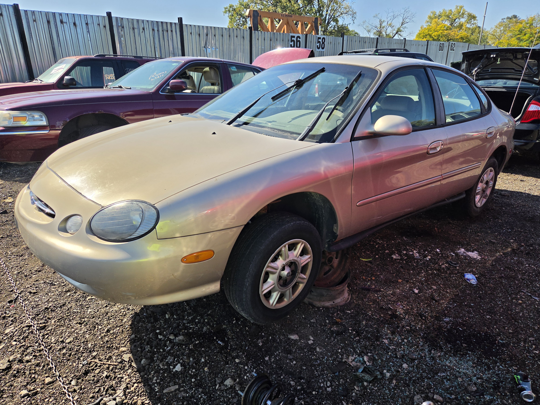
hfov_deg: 73.9
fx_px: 359
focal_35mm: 23
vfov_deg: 58.9
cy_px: 202
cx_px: 270
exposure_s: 1/5543
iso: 80
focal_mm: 5.4
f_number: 1.8
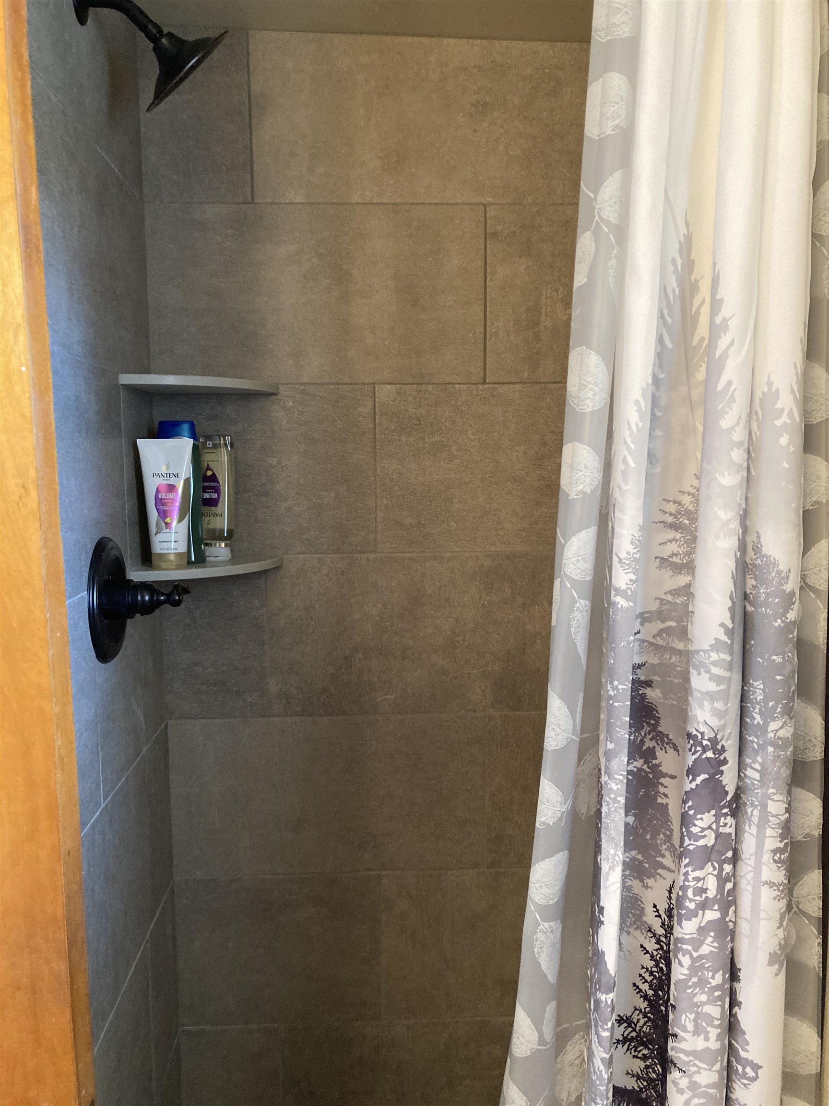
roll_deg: -0.4
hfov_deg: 49.7
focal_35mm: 28
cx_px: 414
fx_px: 894
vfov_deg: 63.4
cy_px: 553
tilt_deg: -6.2
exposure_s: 1/40
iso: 320
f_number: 1.8
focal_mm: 3.99
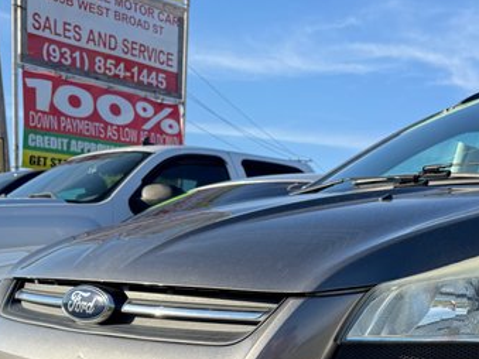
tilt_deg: -5.8
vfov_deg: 26.8
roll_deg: -1.5
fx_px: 705
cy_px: 366
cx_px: 424
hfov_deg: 35.5
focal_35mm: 51
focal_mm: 6.76
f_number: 1.78
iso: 100
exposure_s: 1/2611
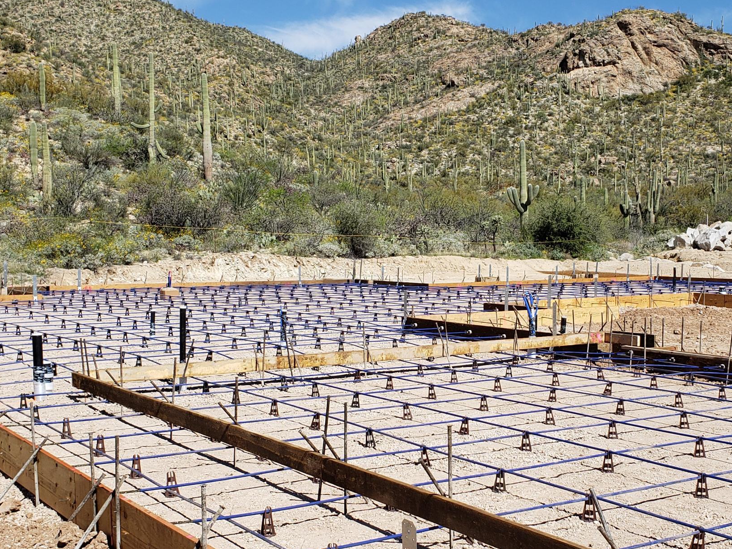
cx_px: 458
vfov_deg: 30.1
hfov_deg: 39.4
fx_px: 1015
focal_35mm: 48
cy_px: 347
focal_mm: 4.3
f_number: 2.4
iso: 50
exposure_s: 1/1834
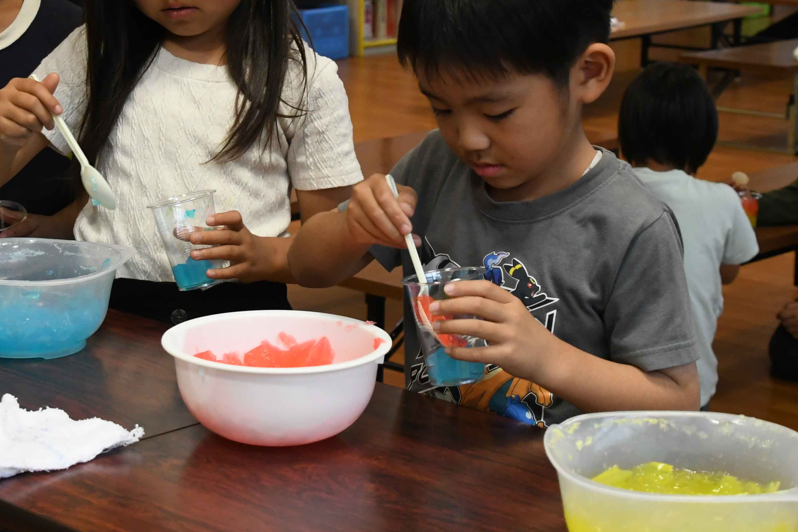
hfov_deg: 24.2
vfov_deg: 16.2
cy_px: 132
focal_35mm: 84
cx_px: 357
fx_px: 1862
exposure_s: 1/250
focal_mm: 30
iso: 2000
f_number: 5.6
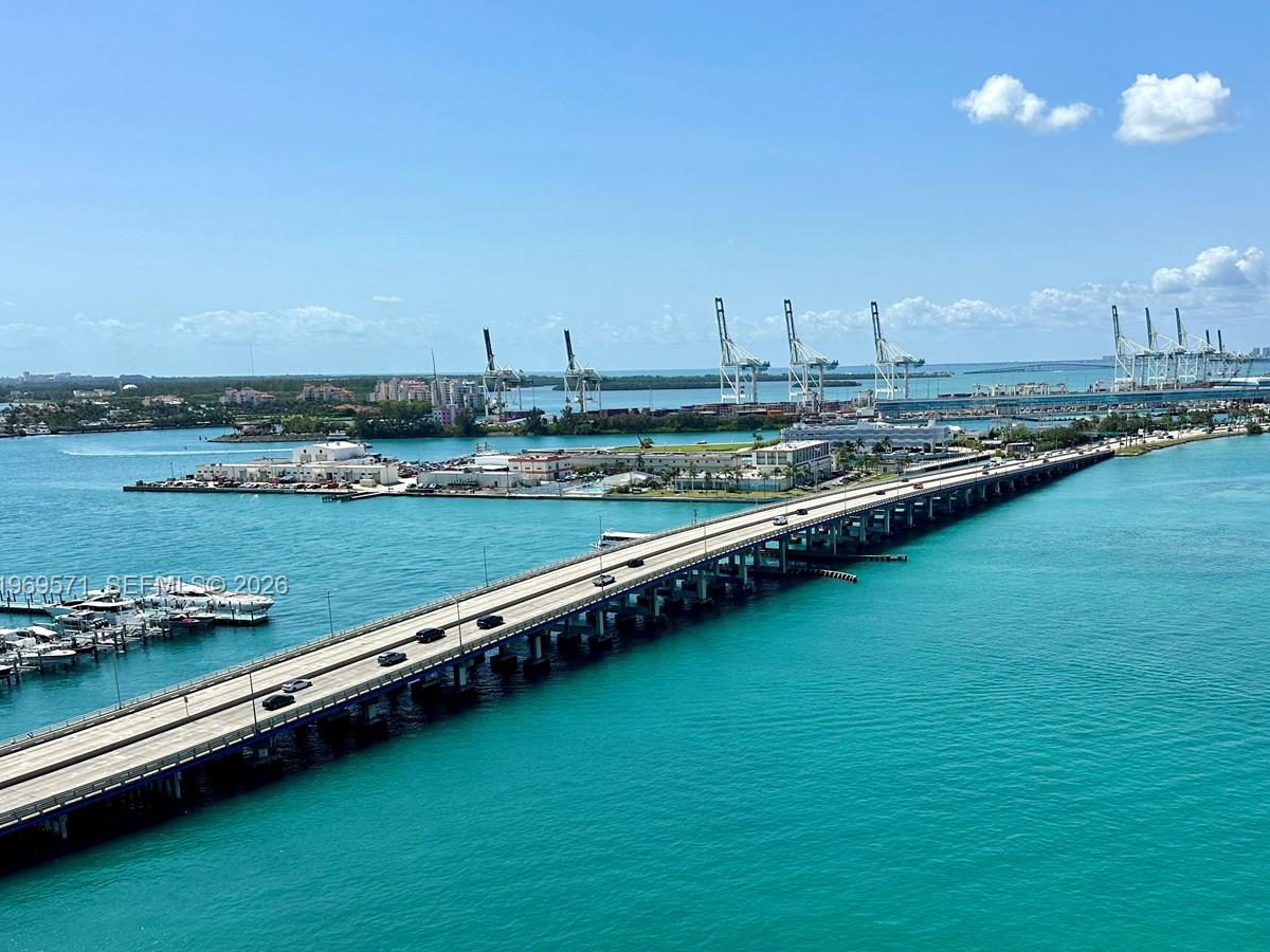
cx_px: 805
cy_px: 587
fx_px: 1174
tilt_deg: -12.3
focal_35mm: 32
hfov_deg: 56.0
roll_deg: +1.7
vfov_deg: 43.9
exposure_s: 1/7042
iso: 80
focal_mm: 6.86
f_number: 1.78
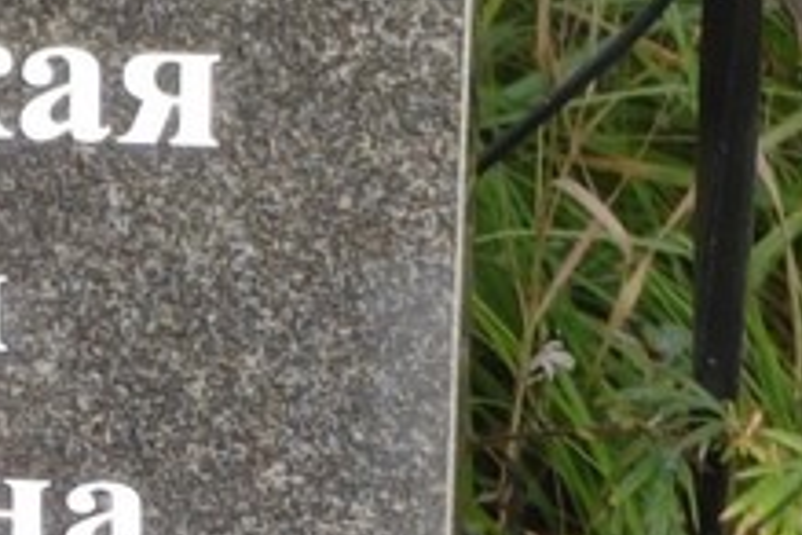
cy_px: 550
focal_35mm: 304
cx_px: -132
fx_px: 6772
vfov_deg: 4.5
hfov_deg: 6.7
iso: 100
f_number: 1.9
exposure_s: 1/480
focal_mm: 5.52
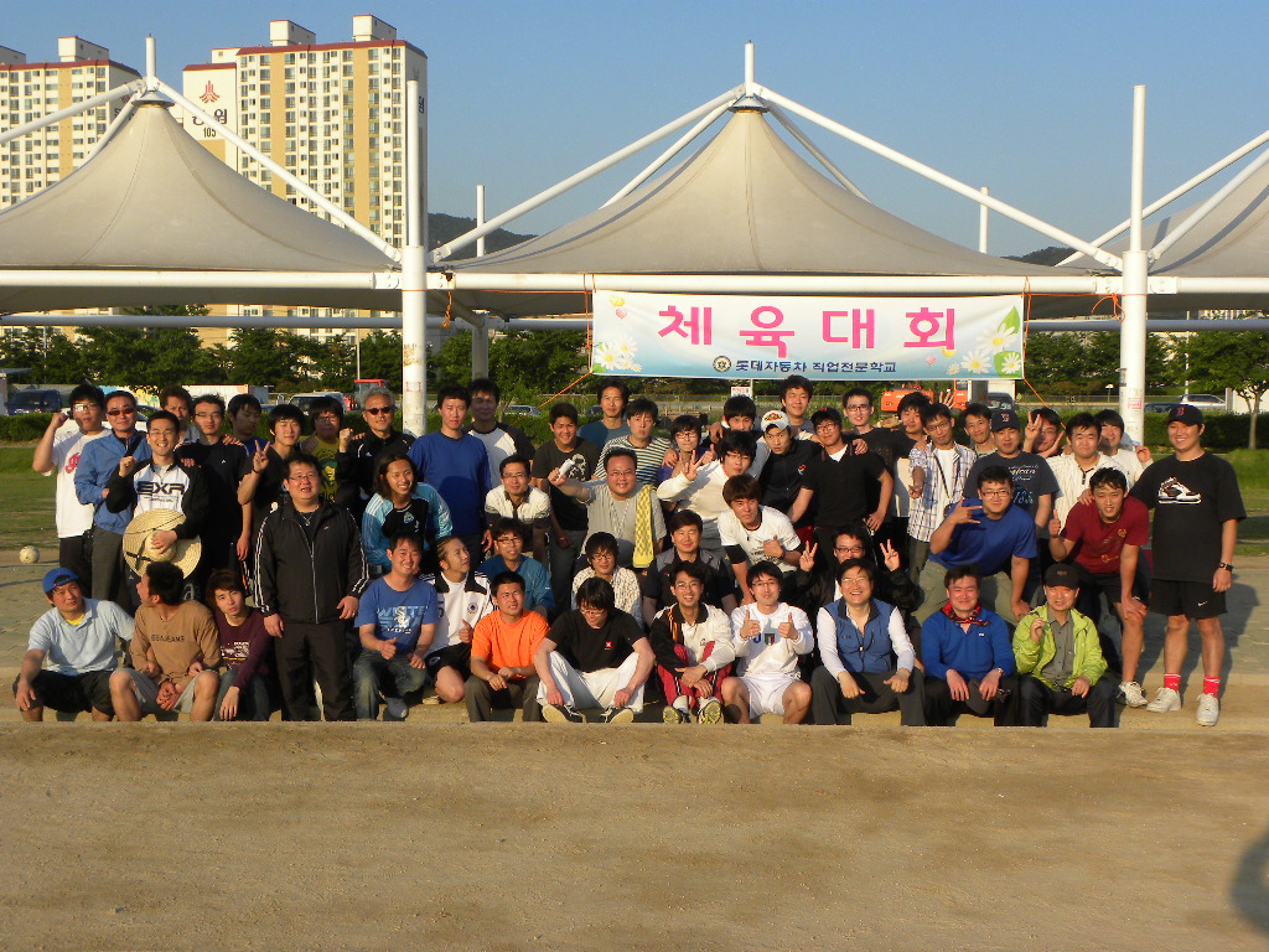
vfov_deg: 31.5
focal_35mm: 46
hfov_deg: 41.2
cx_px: 634
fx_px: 1686
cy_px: 476
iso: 64
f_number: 5
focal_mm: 8.2
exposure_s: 1/285
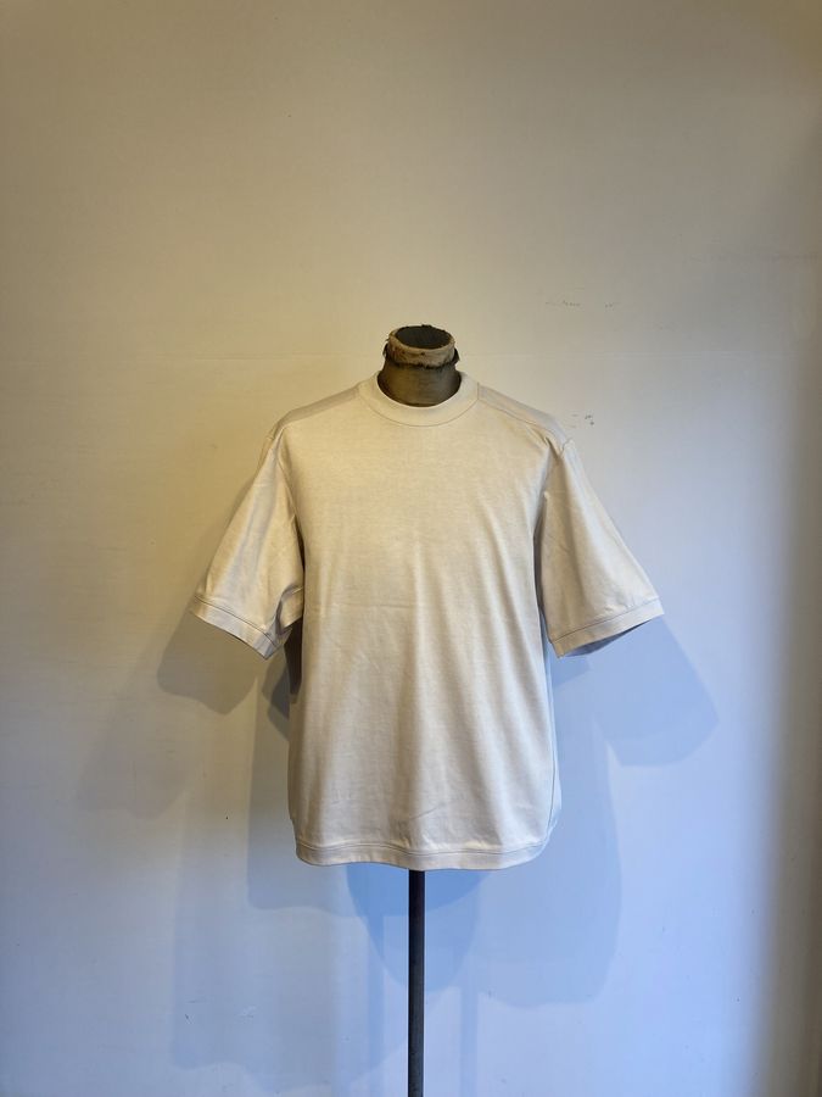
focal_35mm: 28
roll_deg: -0.2
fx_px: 887
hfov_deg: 49.7
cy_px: 548
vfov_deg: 63.4
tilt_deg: -8.4
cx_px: 411
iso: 32
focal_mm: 3.99
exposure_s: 1/100
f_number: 1.8
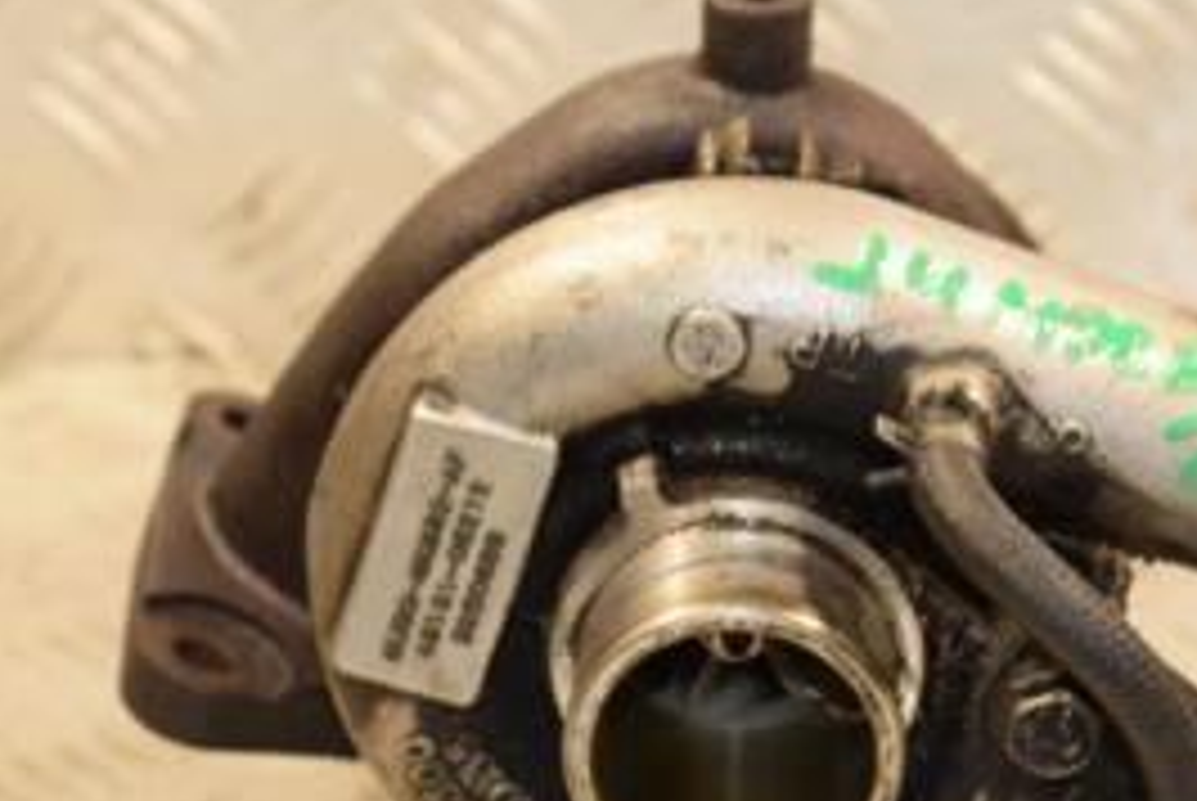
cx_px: 837
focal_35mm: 196
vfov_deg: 7.0
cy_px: 657
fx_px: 6524
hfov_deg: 10.5
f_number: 5.3
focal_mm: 58
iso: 800
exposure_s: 1/200
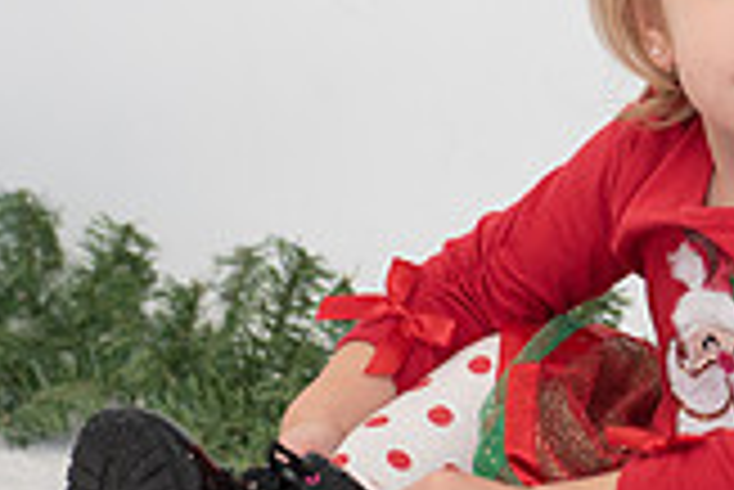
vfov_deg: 5.3
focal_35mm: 259
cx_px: 719
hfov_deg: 7.9
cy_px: 140
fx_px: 5285
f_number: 2.8
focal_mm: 70
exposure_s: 1/200
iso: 500
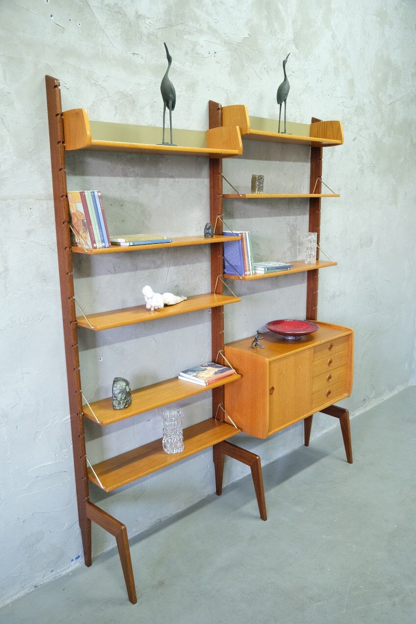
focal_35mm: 30
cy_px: 312
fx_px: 520
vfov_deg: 61.9
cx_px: 208
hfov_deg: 43.6
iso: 2500
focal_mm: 20.2
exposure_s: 1/28
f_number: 4
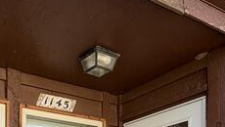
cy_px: 210
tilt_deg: +0.9
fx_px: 317
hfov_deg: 38.3
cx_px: 61
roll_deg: -0.3
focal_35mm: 53
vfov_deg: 18.9
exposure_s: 1/127
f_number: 2.2
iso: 40
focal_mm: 2.22
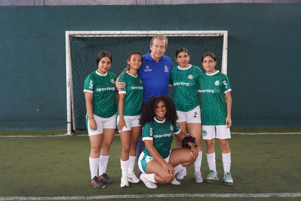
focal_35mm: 51
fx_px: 426
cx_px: 149
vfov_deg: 26.5
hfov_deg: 38.9
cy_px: 99
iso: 800
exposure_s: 1/160
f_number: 4
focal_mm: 50
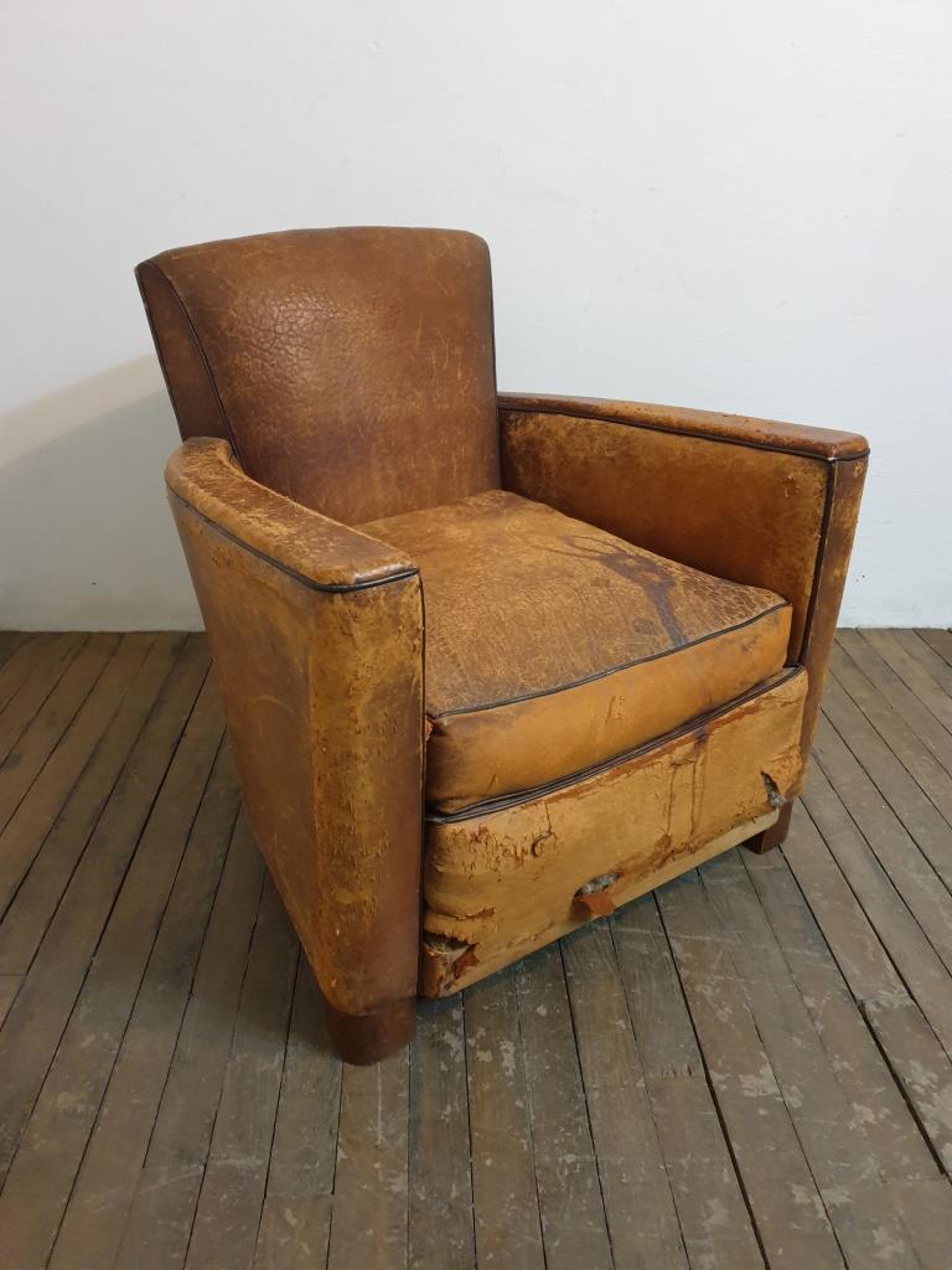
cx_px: 476
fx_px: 953
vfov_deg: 67.3
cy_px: 635
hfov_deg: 53.1
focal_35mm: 26
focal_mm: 4.3
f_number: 1.5
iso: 320
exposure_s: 1/25
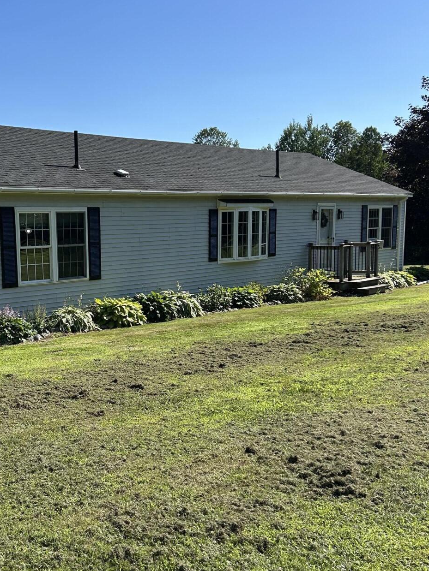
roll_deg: +1.2
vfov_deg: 44.7
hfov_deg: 33.6
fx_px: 694
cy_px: 326
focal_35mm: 42
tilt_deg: -9.3
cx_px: 104
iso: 50
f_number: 1.5
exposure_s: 1/3704
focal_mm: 5.7
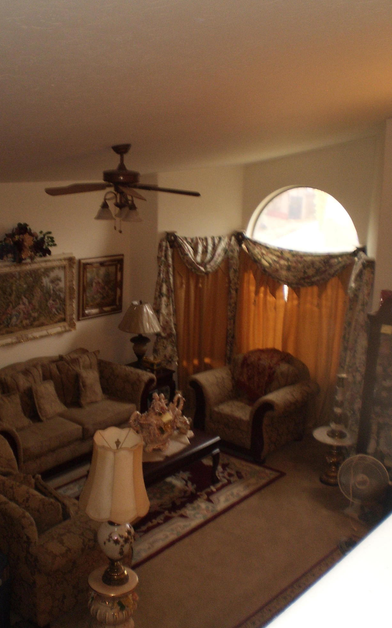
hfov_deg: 32.7
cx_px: 168
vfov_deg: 50.4
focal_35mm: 39
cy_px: 314
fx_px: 667
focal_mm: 6.3
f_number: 3.1
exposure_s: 1/30
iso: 125
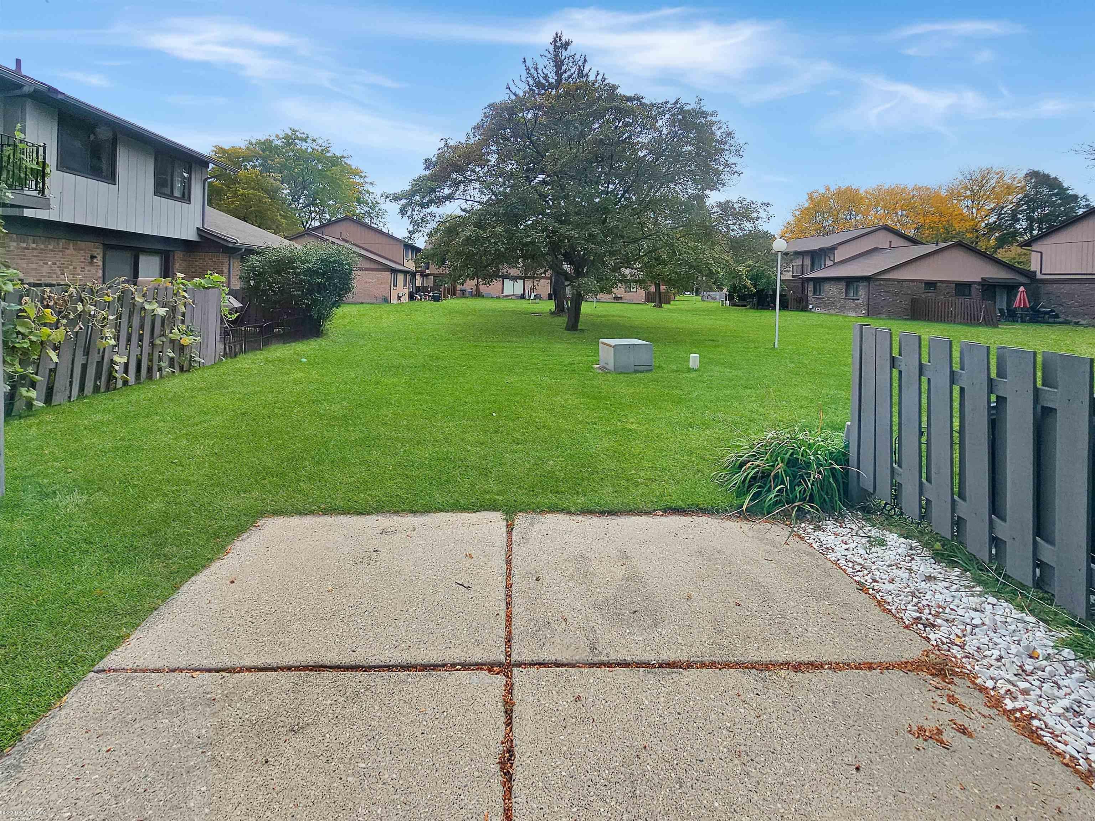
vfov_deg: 89.9
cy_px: 410
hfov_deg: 106.2
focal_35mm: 13
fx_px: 411
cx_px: 548
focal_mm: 2.2
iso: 50
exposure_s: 1/1814
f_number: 2.2
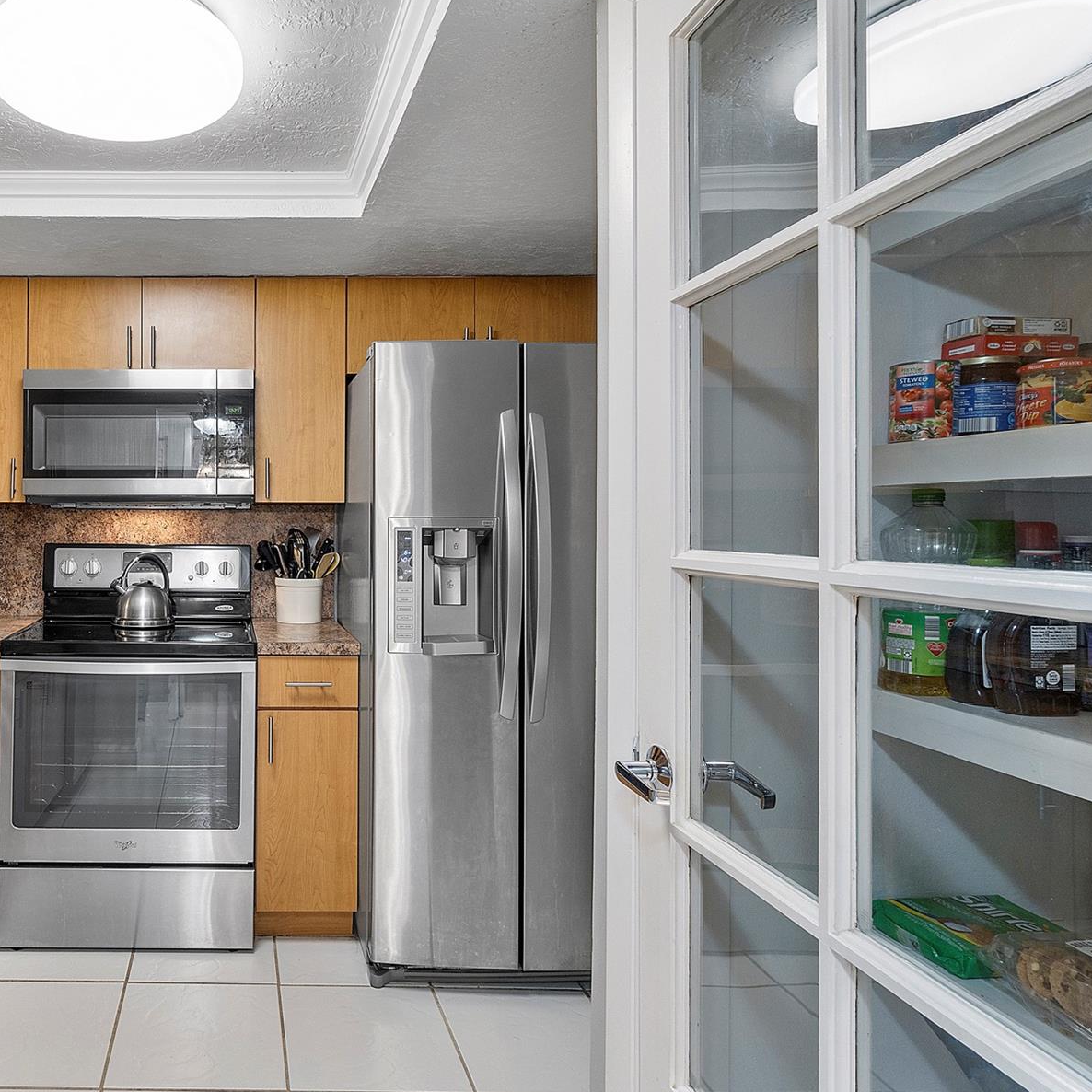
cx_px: 234
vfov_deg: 69.6
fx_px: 785
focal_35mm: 22
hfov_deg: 64.1
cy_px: 512
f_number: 11
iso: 160
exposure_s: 1/2
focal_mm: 10
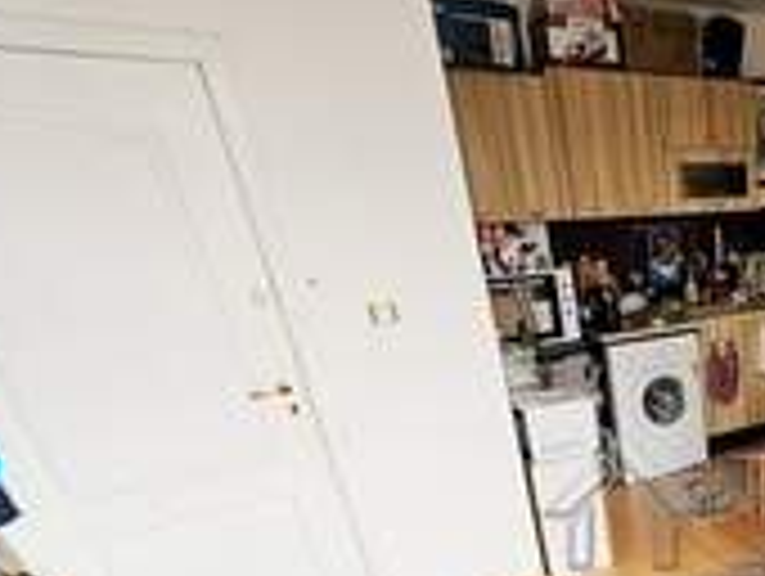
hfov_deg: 48.8
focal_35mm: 29
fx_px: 642
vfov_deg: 43.9
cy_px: 524
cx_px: 788
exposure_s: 1/50
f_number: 2.2
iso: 64
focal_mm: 1.7
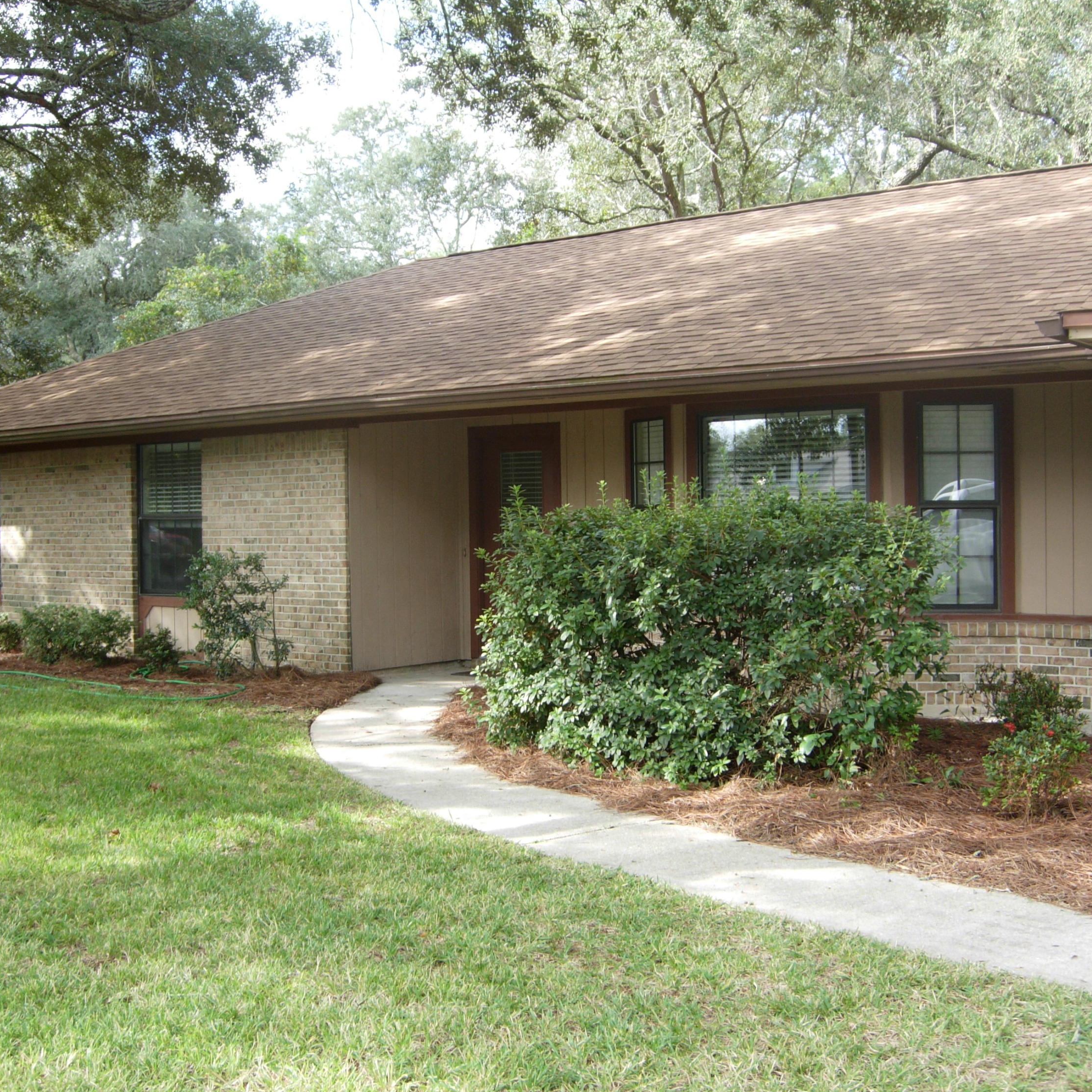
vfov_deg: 39.2
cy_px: 549
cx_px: 556
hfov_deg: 39.2
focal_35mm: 43
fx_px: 1535
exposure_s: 1/64
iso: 50
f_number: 3.4
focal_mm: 7.5
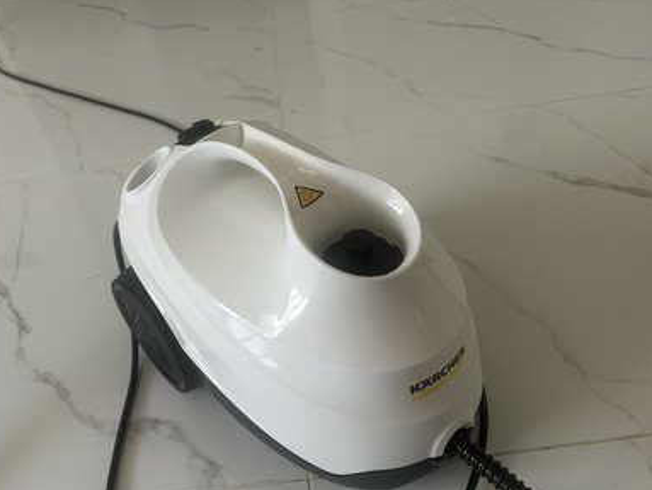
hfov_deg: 58.3
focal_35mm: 31
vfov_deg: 45.3
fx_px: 584
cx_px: 312
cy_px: 285
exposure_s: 1/70
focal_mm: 5.7
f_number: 1.5
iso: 125
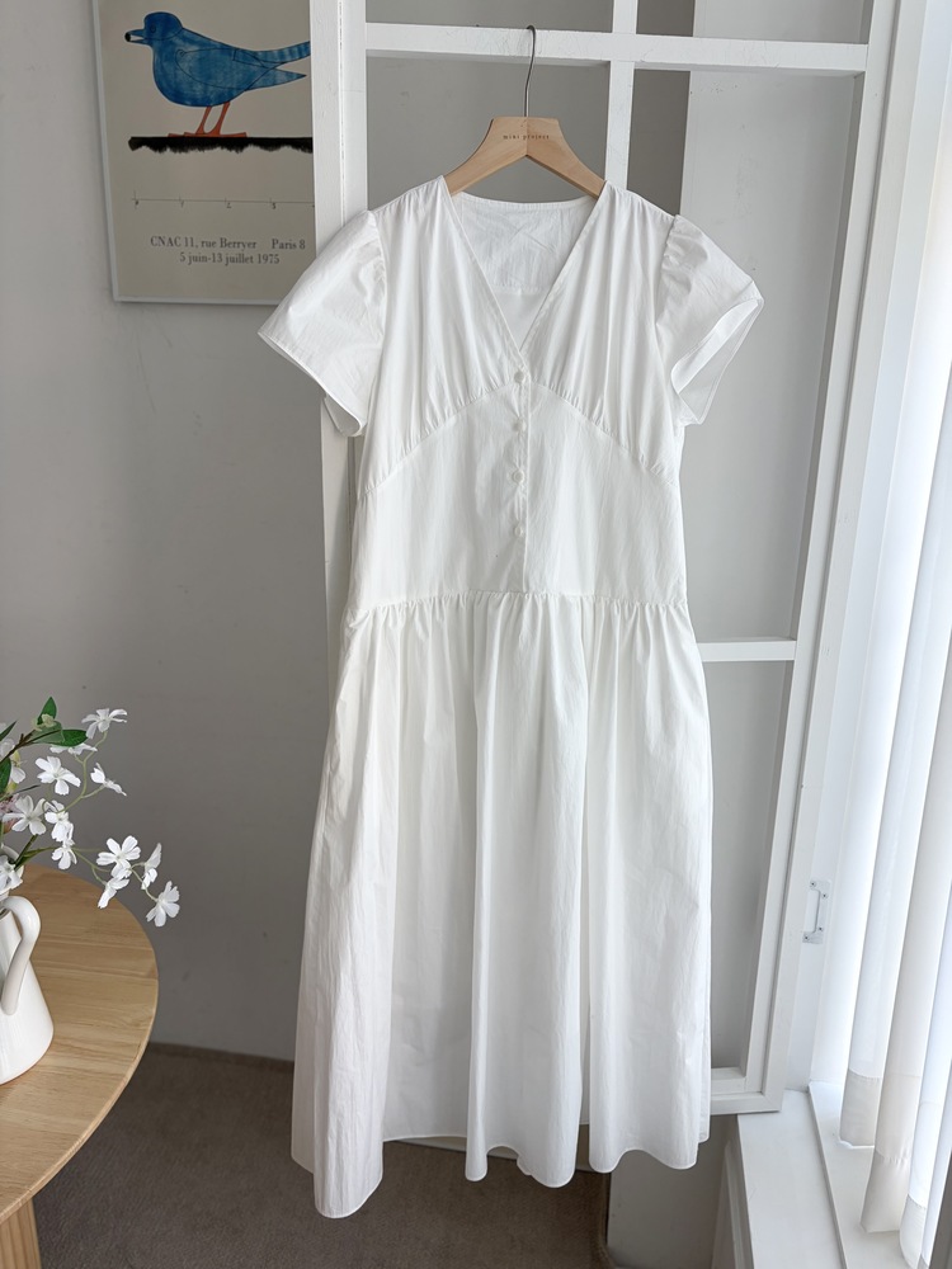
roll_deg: -1.3
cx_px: 476
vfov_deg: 67.3
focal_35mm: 26
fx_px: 953
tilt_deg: -15.6
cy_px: 634
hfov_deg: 53.1
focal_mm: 5.96
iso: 64
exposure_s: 1/122
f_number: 1.6
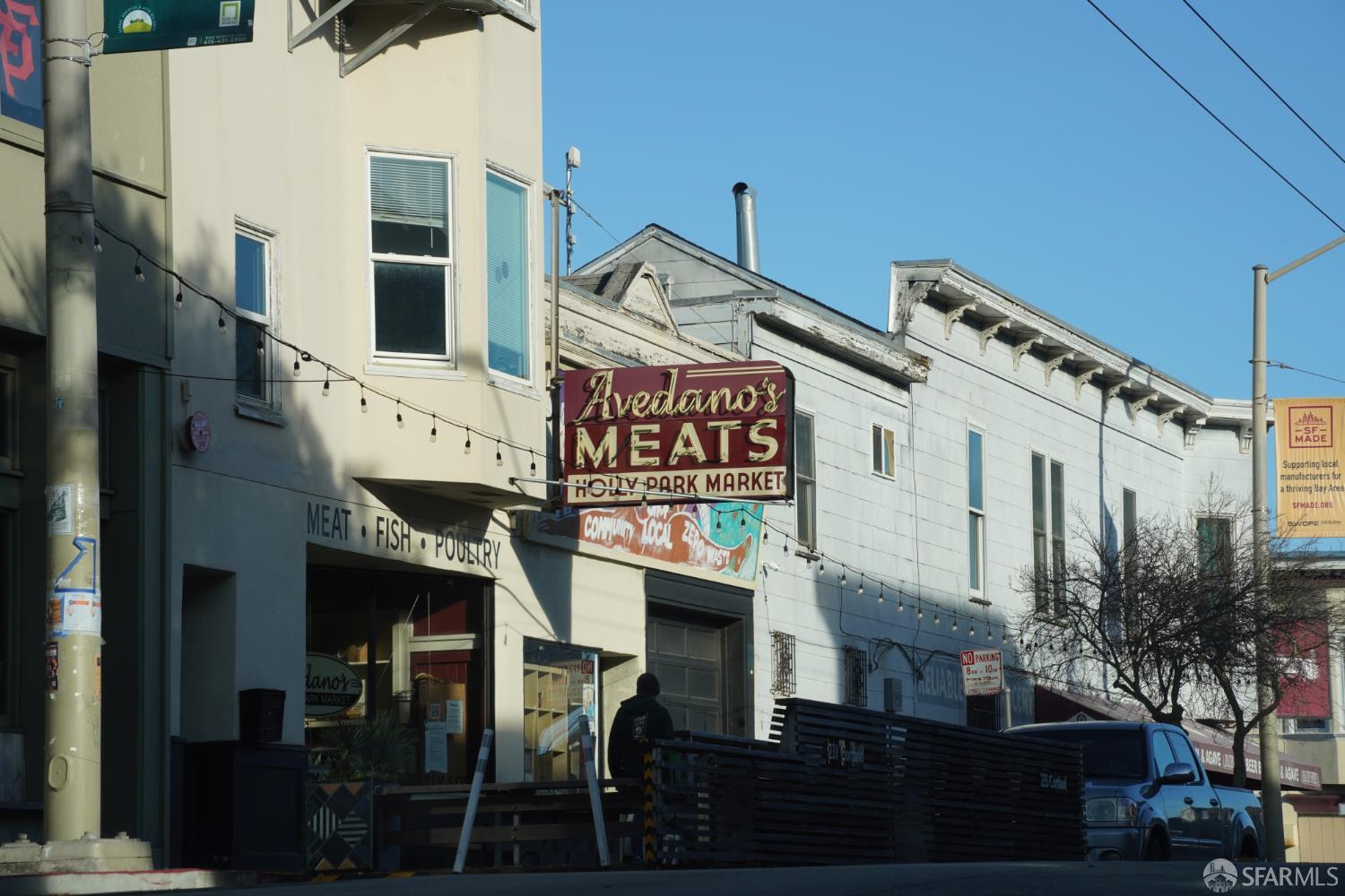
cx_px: 672
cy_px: 448
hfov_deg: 18.4
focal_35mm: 111
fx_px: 4147
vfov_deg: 12.3
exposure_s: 1/400
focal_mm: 111
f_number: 10
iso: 250
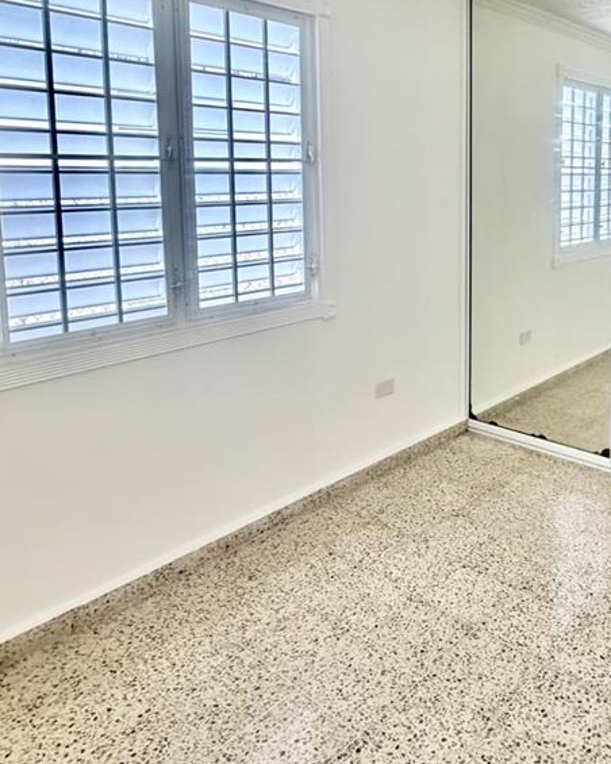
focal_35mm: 29
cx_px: 479
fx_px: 656
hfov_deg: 47.6
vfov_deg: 58.7
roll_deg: +0.0
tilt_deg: -6.7
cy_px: 241
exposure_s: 1/60
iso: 500
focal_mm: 2.22
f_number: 2.2
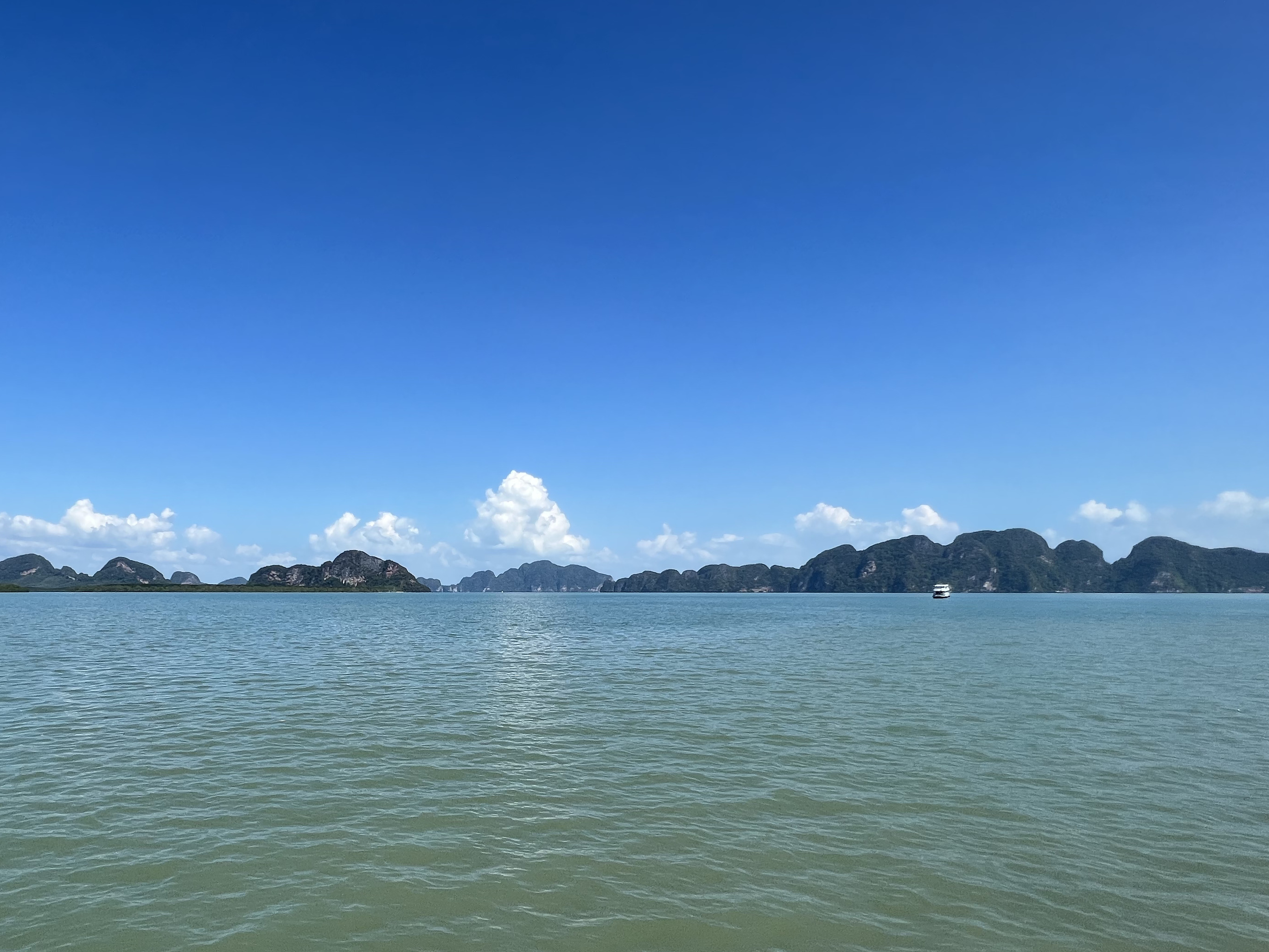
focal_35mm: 19
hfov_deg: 83.4
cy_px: 582
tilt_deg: +1.5
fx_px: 697
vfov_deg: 67.8
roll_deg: +0.3
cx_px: 492
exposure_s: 1/2874
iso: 32
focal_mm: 1.57
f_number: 1.8
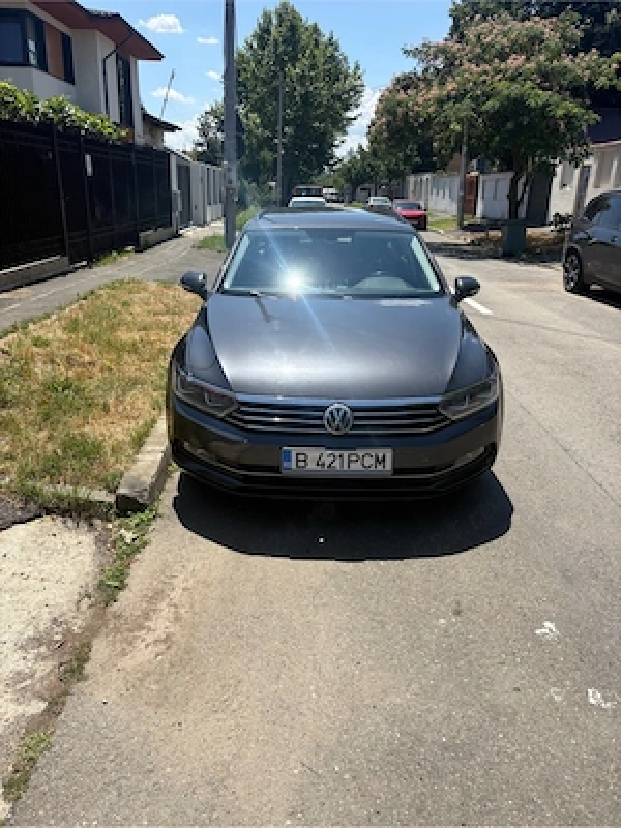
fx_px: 622
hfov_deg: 53.1
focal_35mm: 26
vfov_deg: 67.3
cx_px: 310
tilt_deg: -18.9
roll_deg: -2.5
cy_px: 414
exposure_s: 1/3279
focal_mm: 5.96
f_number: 1.6
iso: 50
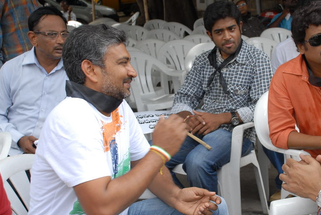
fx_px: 590
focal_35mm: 66
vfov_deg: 20.7
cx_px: 211
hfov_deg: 30.3
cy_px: 128
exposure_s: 1/160
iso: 200
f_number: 5.6
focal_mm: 32
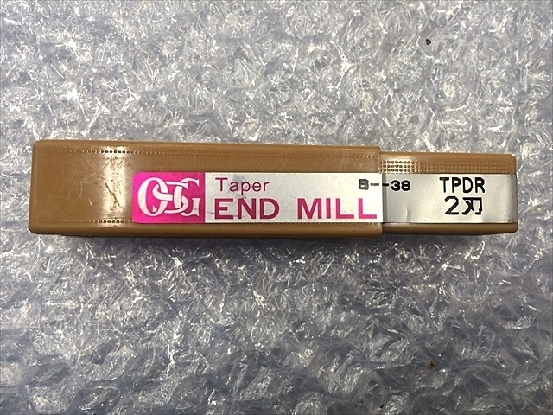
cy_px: 208
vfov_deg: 48.2
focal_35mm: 29
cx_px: 276
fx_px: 463
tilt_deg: -85.3
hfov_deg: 61.7
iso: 50
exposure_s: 1/30
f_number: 2.2
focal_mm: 4.15
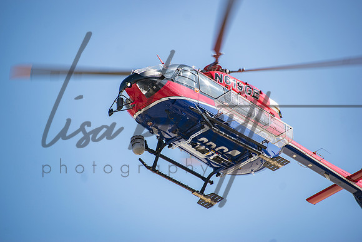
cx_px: 181
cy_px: 121
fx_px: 3168
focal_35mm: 315
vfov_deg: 4.4
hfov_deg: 6.5
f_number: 5.3
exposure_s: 1/320
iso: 100
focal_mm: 210
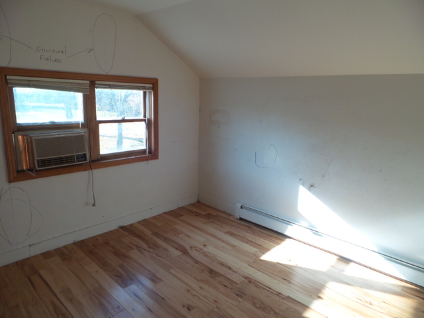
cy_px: 159
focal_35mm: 23
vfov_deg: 58.9
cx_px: 212
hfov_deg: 73.9
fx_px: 282
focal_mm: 4.1
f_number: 3.5
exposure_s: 1/100
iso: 100
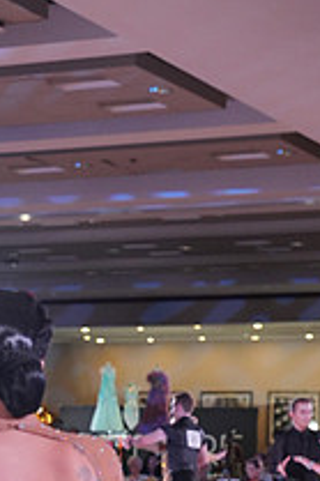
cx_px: -107
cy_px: 624
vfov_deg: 14.2
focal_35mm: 139
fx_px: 1856
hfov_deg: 9.7
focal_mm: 50
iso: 2000
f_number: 4
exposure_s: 1/400
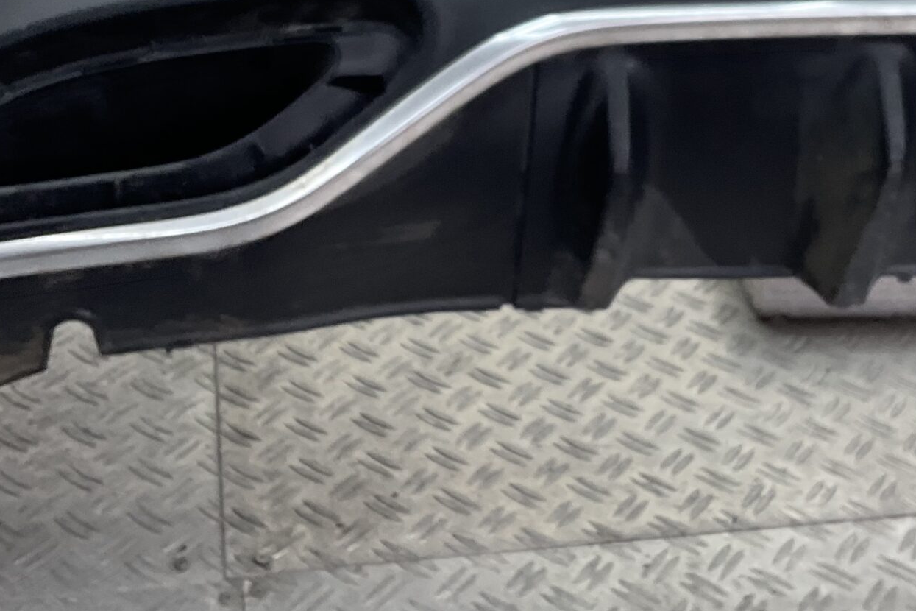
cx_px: 584
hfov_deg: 32.2
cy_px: 144
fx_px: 1577
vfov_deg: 21.7
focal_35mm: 62
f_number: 1.8
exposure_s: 1/120
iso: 25
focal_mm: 3
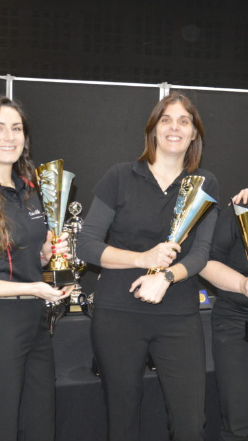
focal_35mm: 50
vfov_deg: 41.5
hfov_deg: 23.6
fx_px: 583
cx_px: 205
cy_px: 221
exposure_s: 1/60
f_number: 3.8
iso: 1800
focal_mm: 21
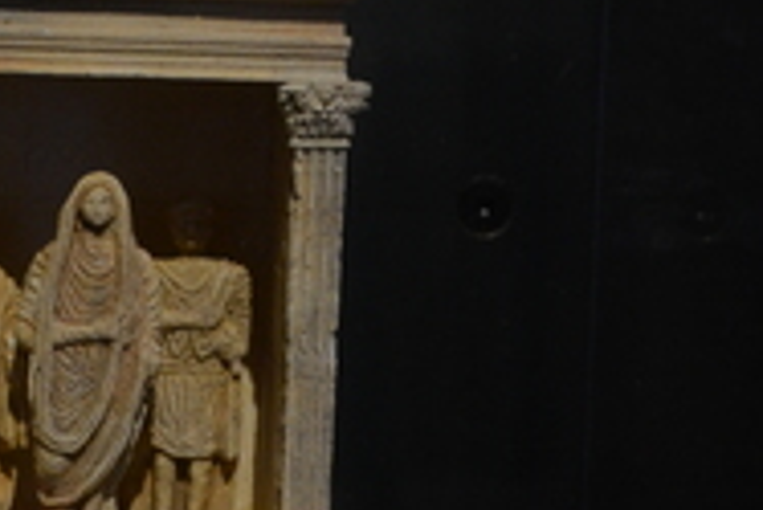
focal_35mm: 186
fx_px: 3940
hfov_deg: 11.0
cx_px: 49
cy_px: 282
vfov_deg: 7.4
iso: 1250
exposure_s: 1/40
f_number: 4.5
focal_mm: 35
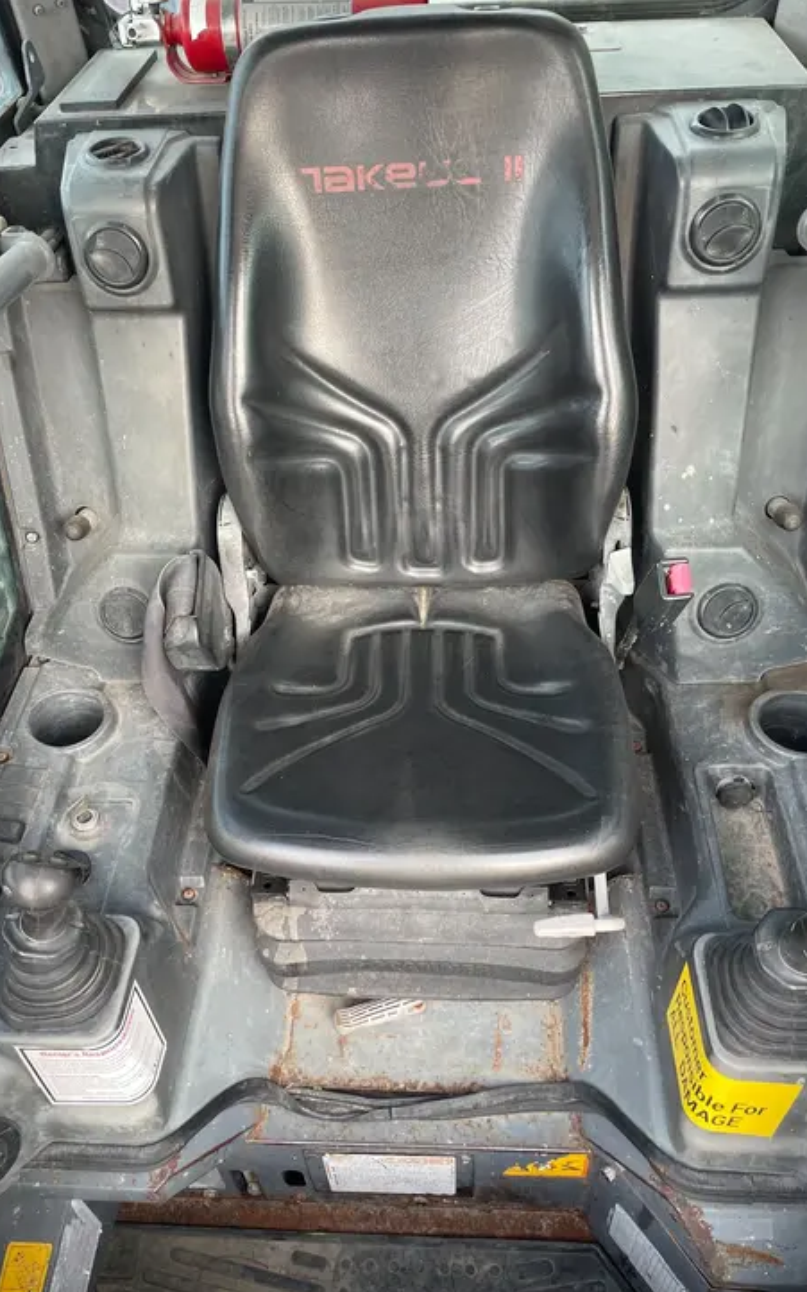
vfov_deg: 66.5
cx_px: 374
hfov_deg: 44.5
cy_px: 654
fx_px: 986
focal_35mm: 28
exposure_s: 1/121
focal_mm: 4.2
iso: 80
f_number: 1.6
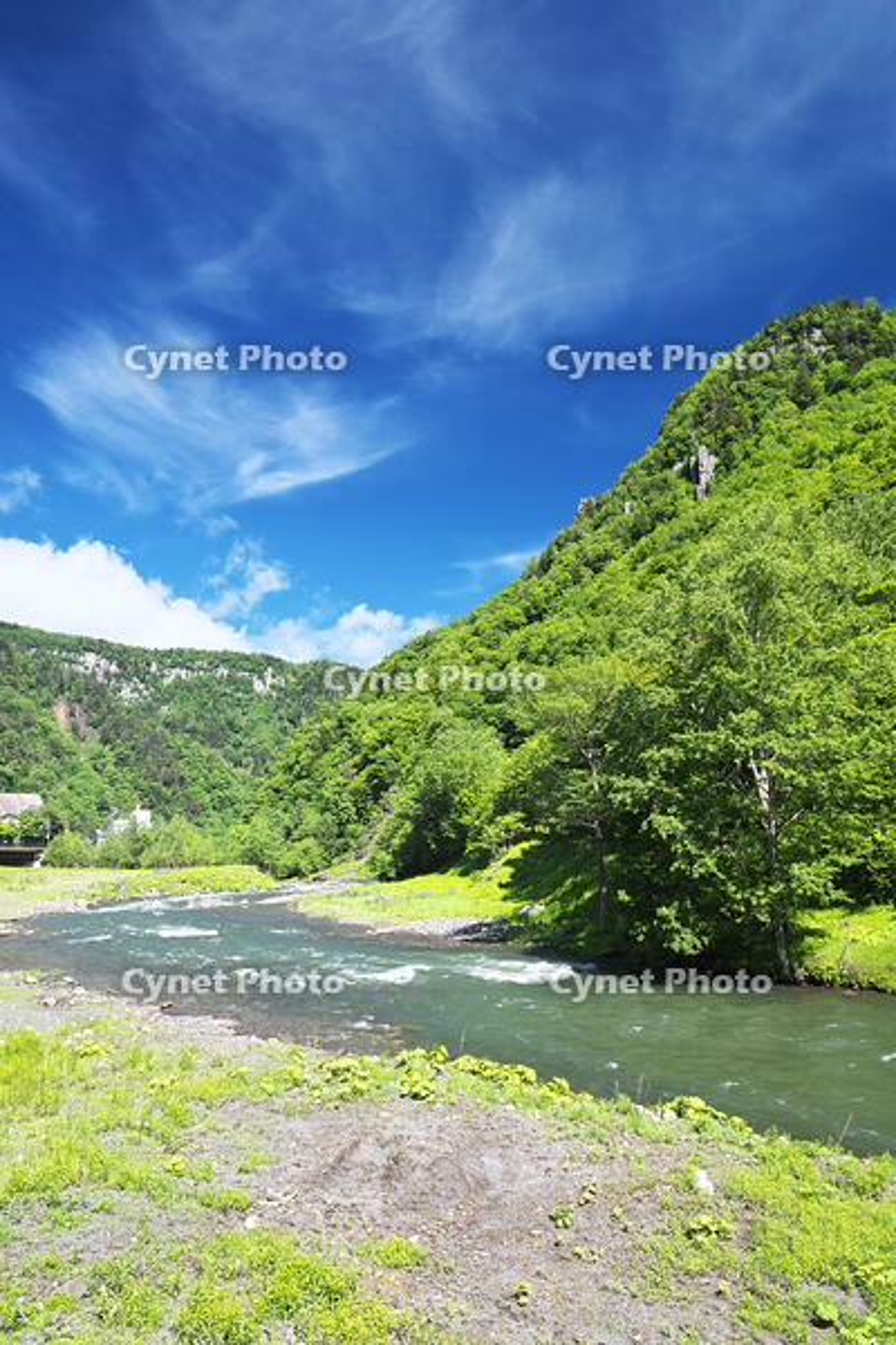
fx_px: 859
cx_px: 448
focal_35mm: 23
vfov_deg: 76.1
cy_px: 672
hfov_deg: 55.1
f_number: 11
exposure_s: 1/30
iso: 100
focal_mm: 23
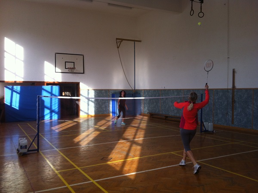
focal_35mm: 35
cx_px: 129
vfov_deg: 40.6
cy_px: 96
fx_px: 260
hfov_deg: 52.7
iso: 80
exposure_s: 1/131
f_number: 2.8
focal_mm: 3.85
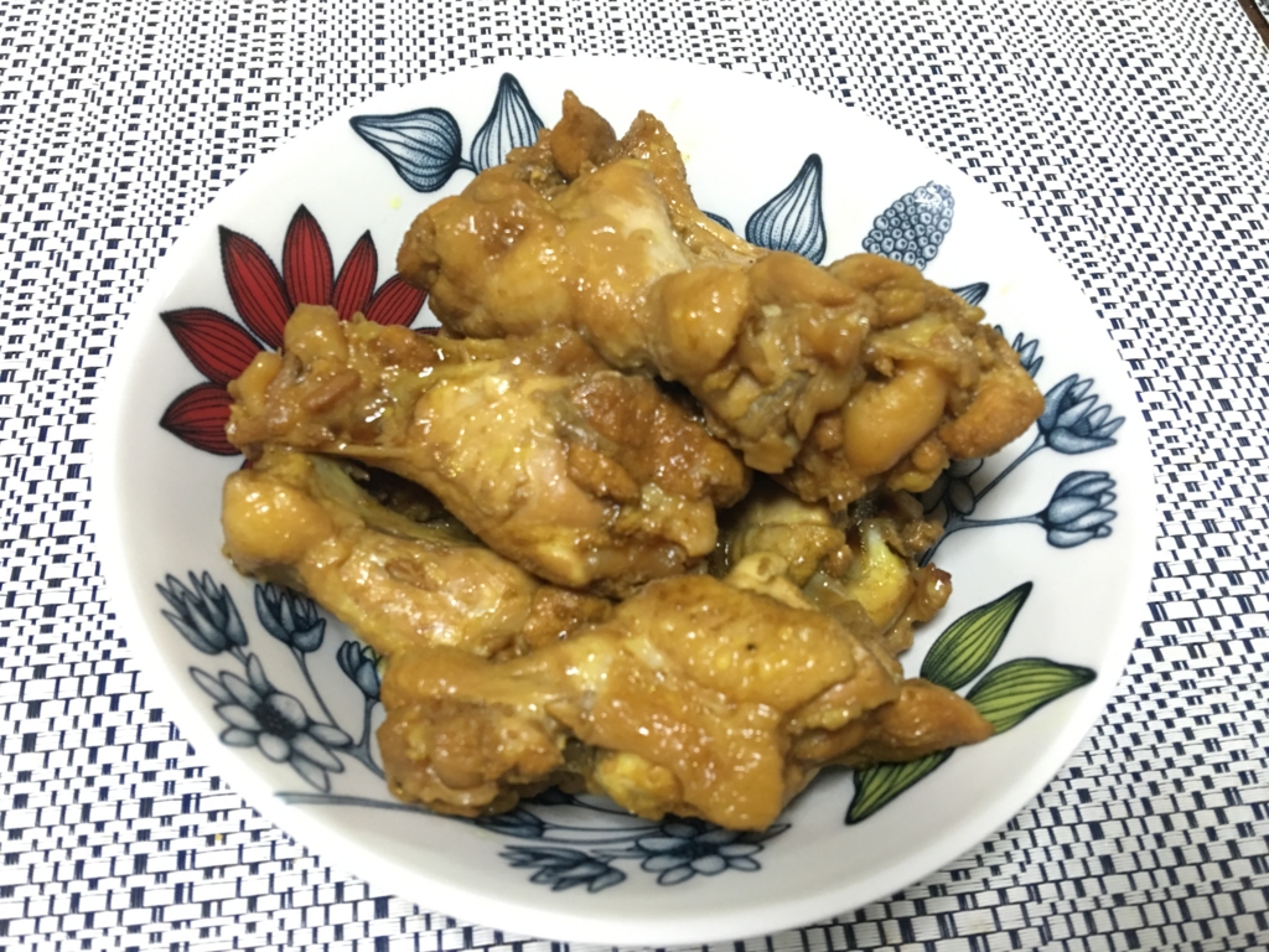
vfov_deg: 48.2
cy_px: 476
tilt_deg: -56.7
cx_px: 634
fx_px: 1063
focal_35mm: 29
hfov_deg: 61.7
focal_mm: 4.15
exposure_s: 1/15
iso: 100
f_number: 2.2
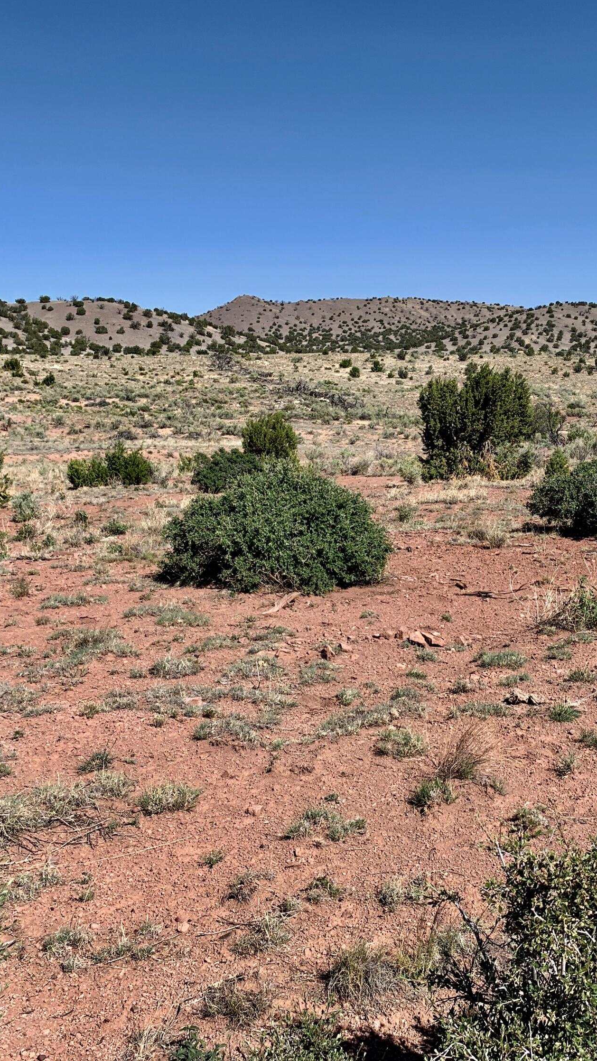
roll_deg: +1.7
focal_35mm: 38
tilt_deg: -9.0
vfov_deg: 52.8
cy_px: 528
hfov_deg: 30.5
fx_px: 1069
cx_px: 475
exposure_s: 1/2545
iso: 25
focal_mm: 4.25
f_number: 1.8
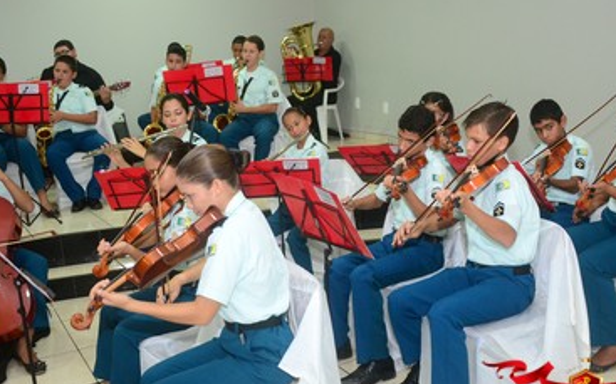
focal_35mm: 45
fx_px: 755
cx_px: 334
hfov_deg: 44.3
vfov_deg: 28.5
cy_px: 215
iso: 1600
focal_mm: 24
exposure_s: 1/80
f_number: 3.8
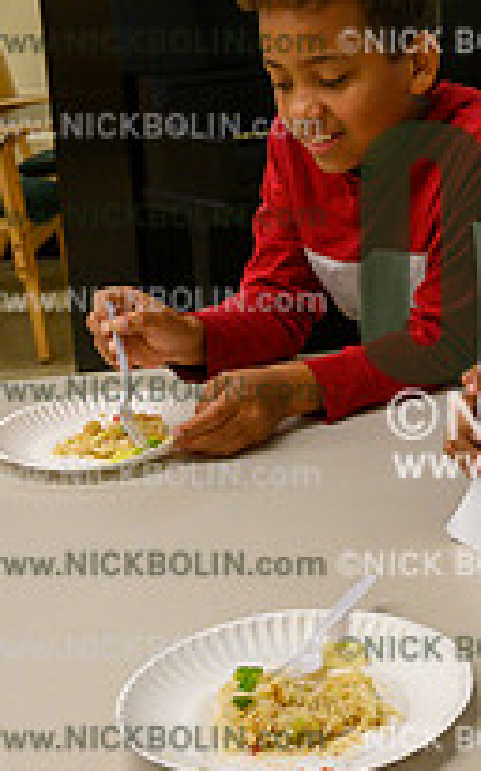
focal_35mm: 69
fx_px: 1448
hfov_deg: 17.7
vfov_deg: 29.7
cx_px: 624
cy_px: 301
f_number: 4.5
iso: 1600
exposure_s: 1/250
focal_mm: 24
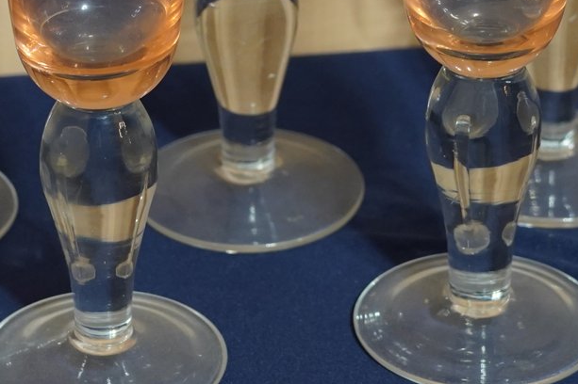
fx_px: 2776
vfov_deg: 7.9
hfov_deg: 11.9
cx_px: 294
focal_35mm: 173
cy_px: -12
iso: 2000
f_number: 5.6
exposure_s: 1/160
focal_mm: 53
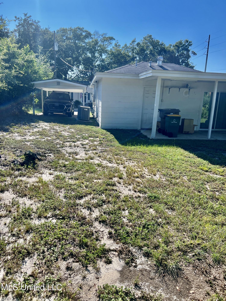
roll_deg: -4.4
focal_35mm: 26
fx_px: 226
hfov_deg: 53.1
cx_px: 113
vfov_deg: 67.3
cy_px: 150
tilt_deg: -12.3
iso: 50
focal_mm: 5.7
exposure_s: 1/2762
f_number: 1.5
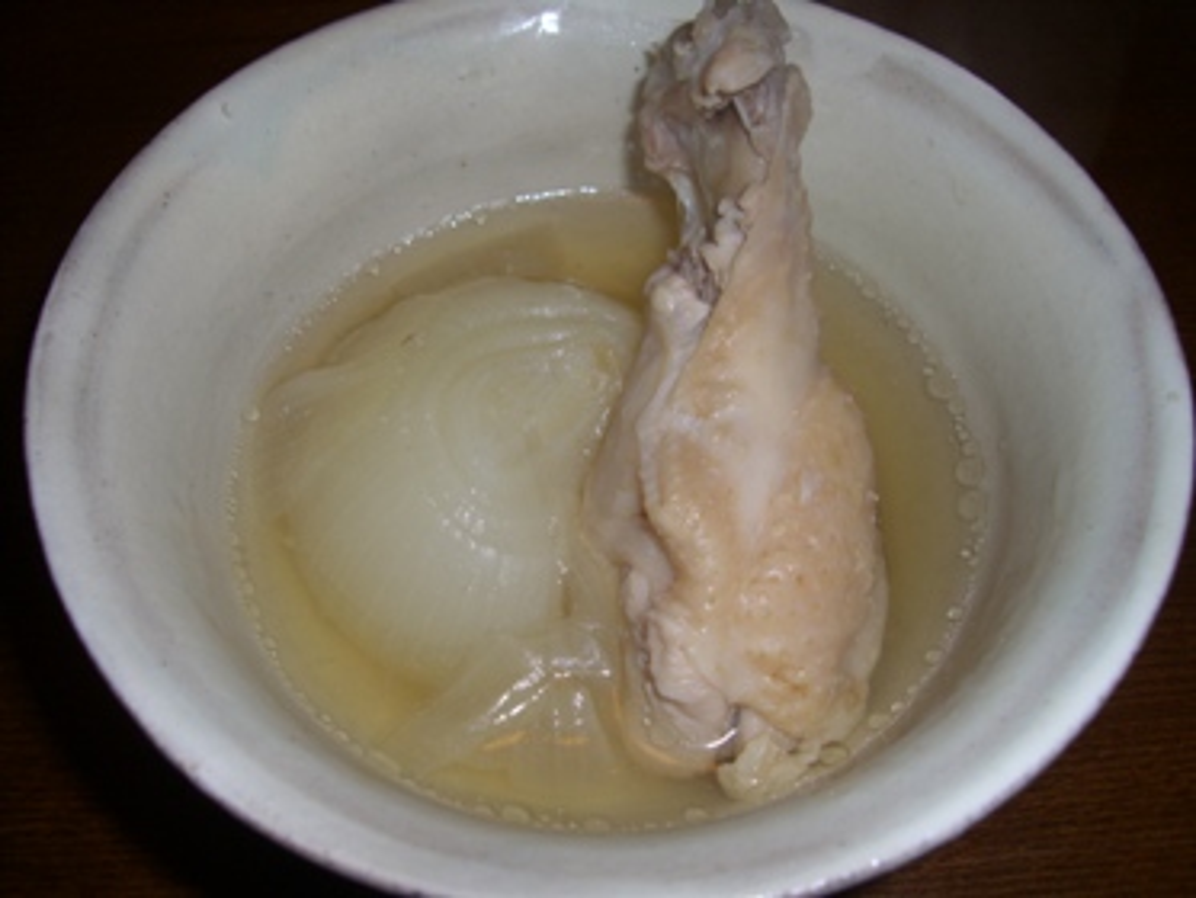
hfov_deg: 49.0
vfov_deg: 37.7
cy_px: 449
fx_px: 1313
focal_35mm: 38
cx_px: 598
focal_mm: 7.9
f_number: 5.6
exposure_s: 1/60
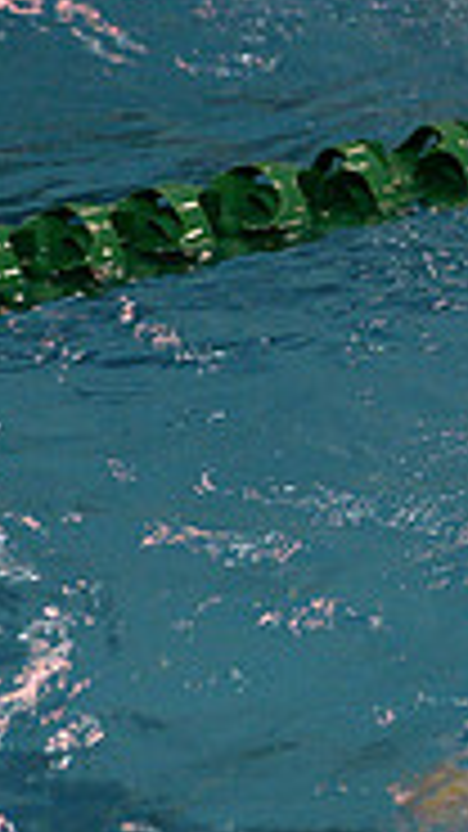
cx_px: 1256
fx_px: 6158
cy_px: 558
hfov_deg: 4.2
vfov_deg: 7.7
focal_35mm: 279
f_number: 2.8
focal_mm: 85
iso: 6400
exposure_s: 1/800
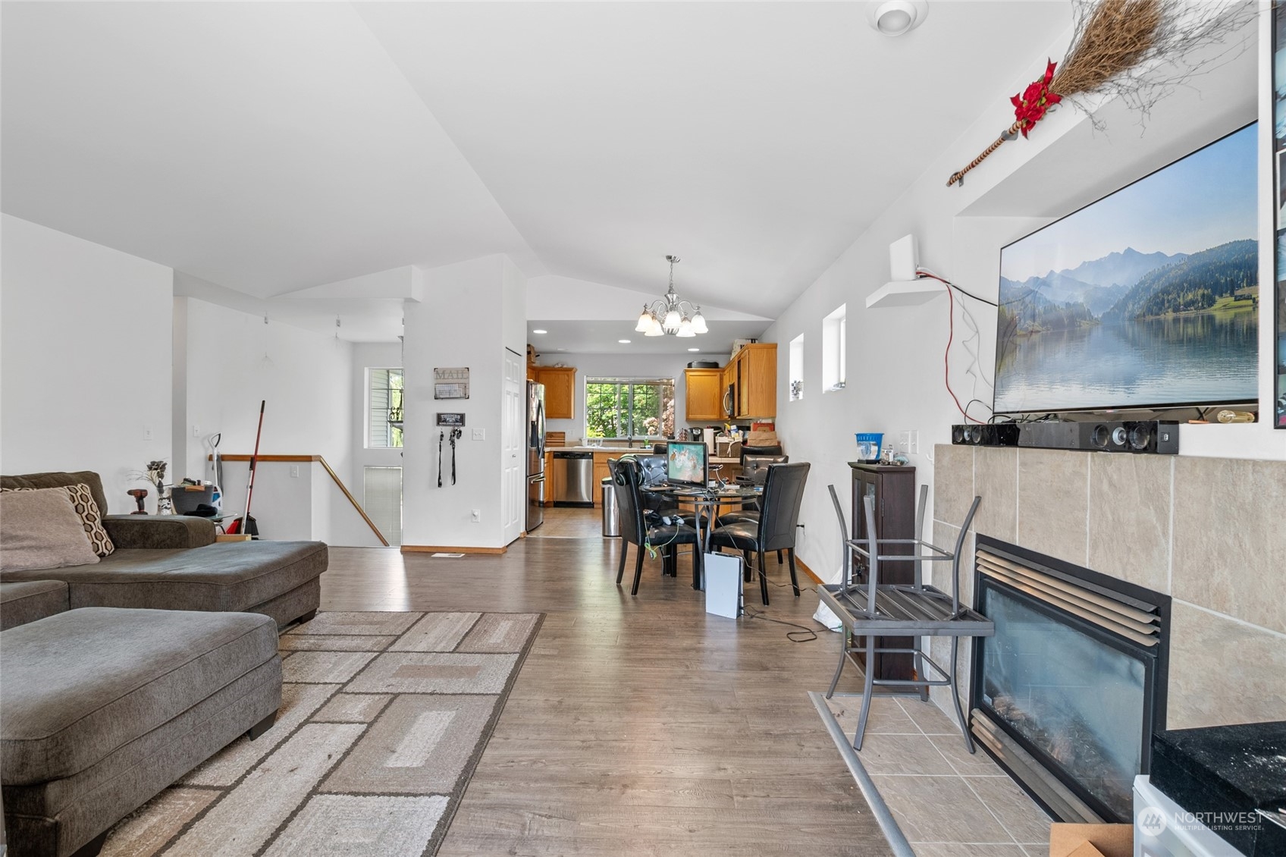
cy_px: 428
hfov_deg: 100.4
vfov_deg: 77.3
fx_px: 536
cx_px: 643
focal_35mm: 15
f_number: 8
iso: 250
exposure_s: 1/6
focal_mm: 10
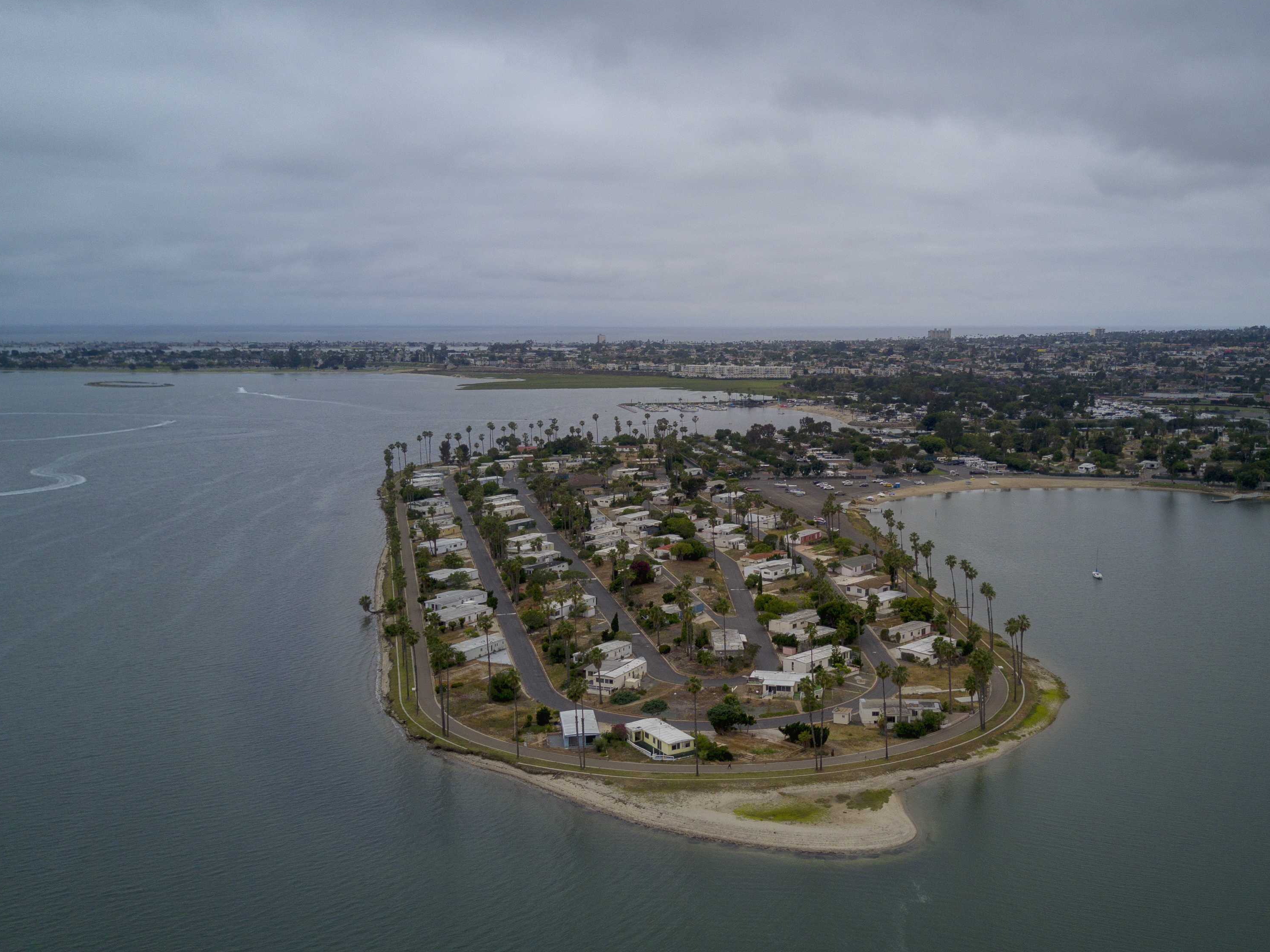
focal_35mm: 35
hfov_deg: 52.4
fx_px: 1284
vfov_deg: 40.7
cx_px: 747
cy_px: 491
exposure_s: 1/2200
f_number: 2.2
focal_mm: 4.73
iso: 100
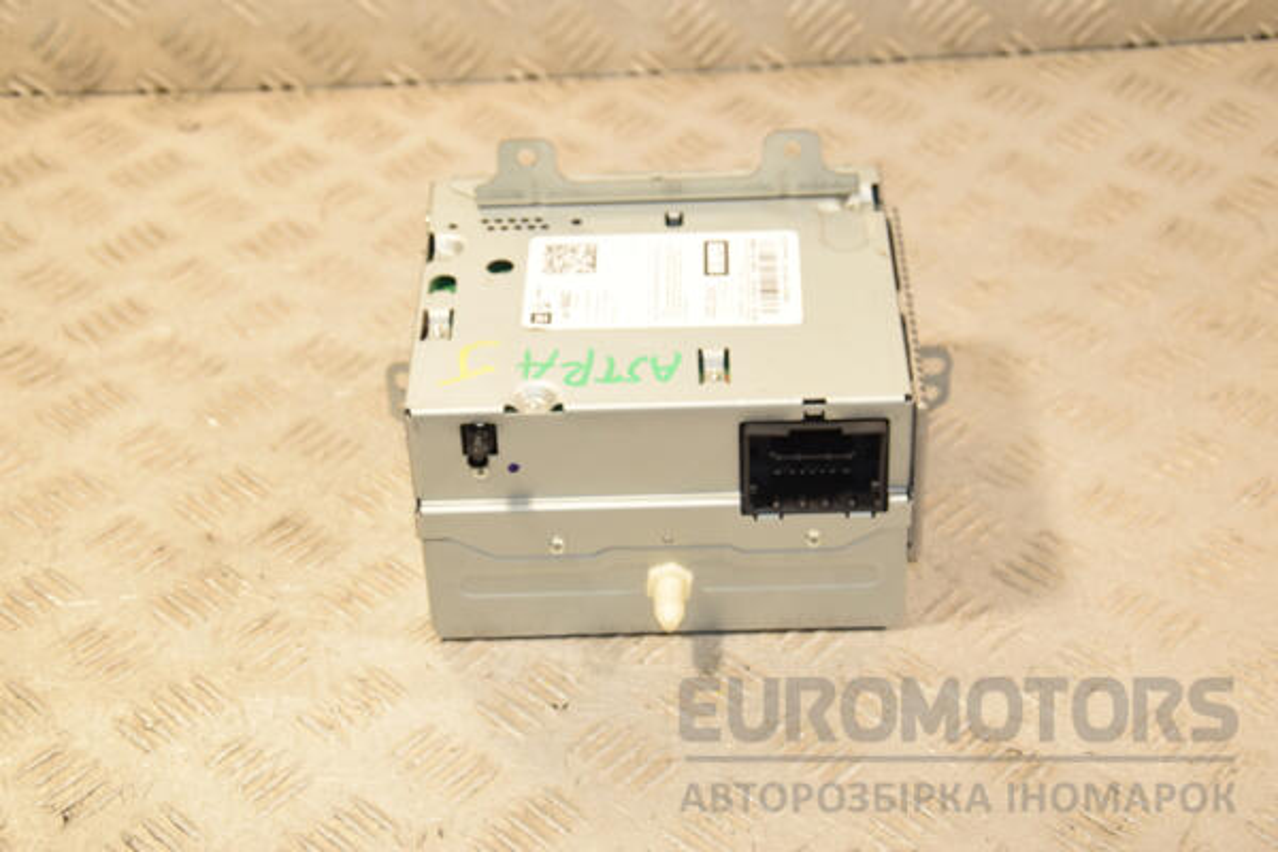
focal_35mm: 68
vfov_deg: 20.2
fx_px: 2396
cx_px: 639
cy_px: 426
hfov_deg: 29.9
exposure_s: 1/200
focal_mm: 45
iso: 800
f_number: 6.3
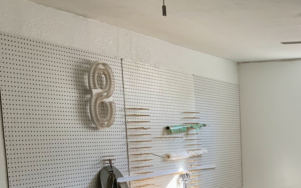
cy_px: 206
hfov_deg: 29.4
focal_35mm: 67
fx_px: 549
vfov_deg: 18.7
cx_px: 271
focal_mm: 3
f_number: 1.8
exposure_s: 1/120
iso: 64
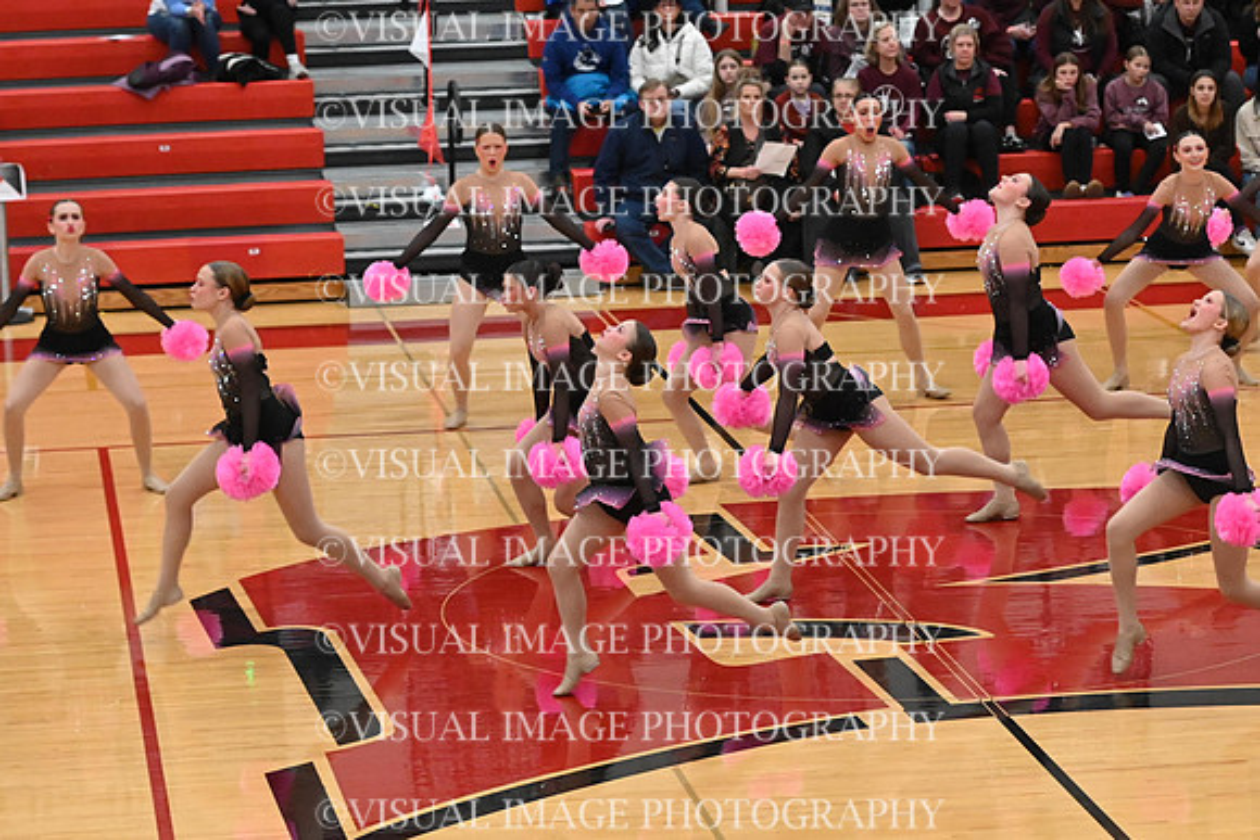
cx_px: 630
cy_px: 420
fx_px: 4446
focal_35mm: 127
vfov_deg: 10.8
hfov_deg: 16.1
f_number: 4
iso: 8000
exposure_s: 1/400
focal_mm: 85
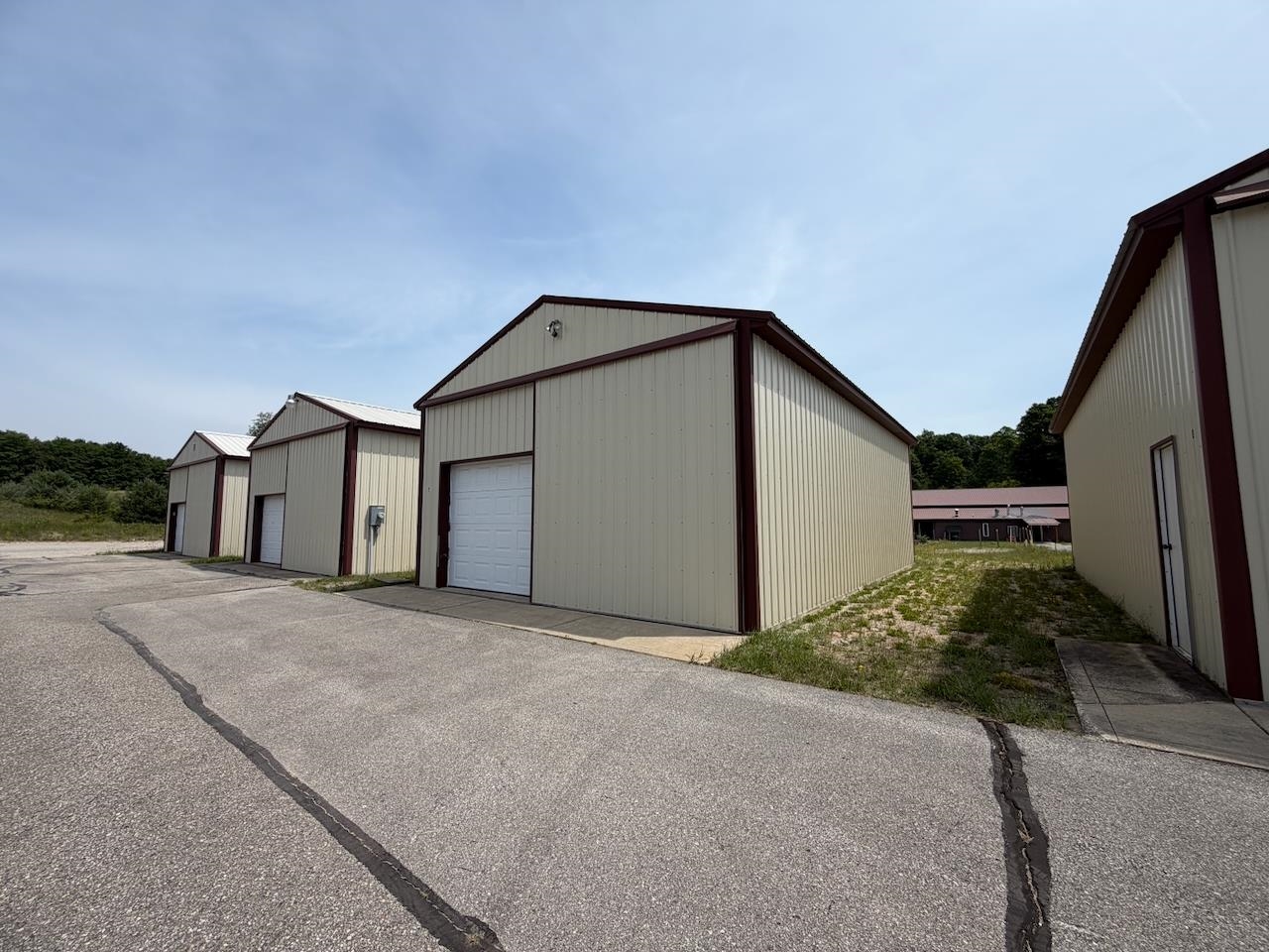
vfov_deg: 85.7
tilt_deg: +4.2
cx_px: 634
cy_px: 476
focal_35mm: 14
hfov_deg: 102.1
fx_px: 513
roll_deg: -0.2
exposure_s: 1/1189
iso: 20
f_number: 2.2
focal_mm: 2.22
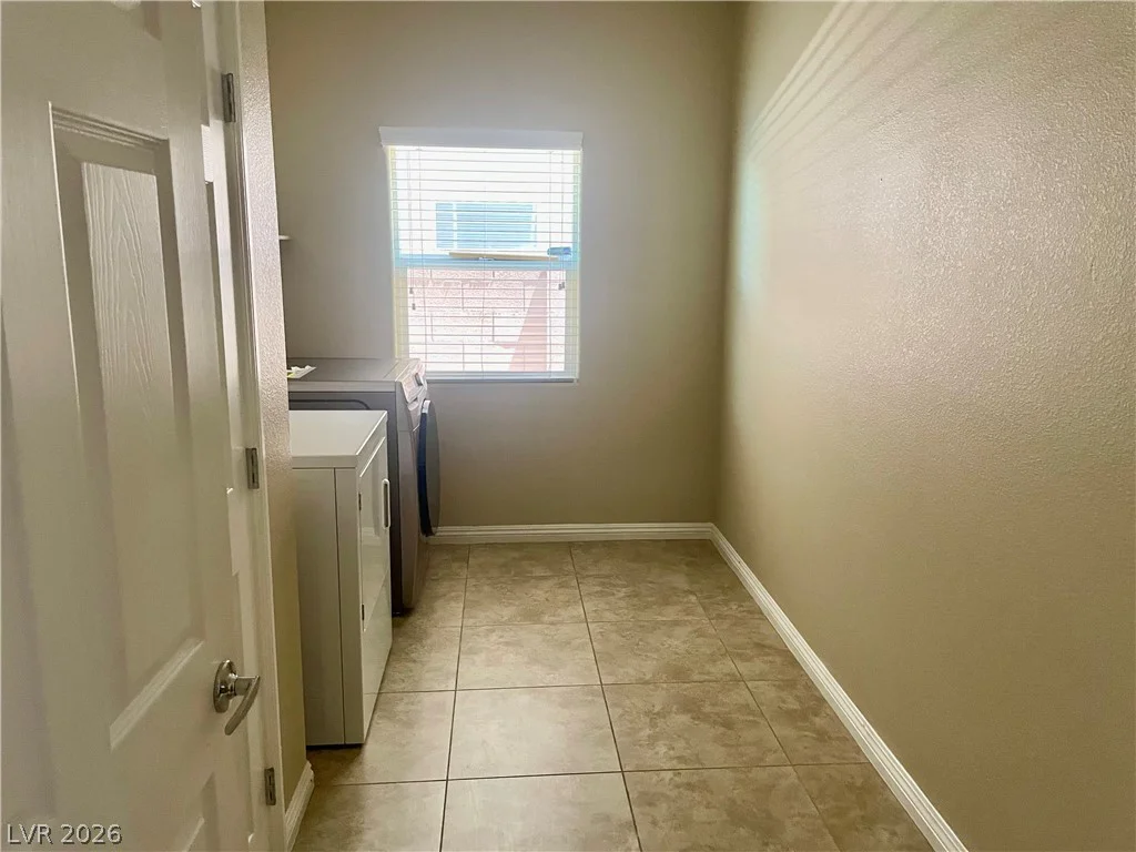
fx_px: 853
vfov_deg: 53.1
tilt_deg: -11.5
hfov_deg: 67.3
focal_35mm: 26
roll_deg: +0.2
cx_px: 568
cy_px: 426
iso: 500
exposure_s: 1/60
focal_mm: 4.2
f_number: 1.6
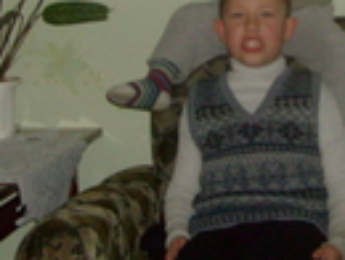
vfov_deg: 12.1
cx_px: 300
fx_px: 1208
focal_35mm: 121
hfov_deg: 16.1
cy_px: -40
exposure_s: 1/45
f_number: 2.8
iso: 100
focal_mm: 5.8
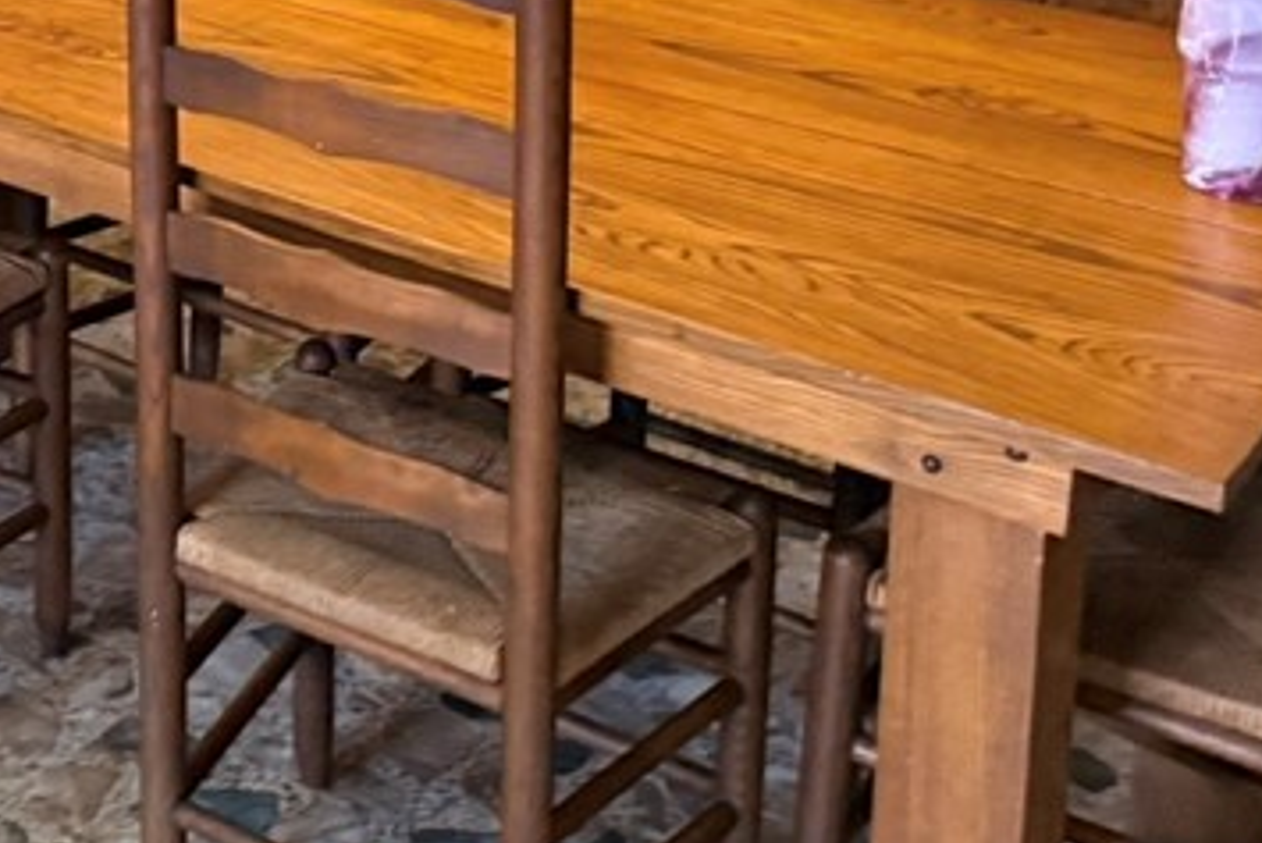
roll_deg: +0.7
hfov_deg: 25.4
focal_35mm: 72
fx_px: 2525
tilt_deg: -6.2
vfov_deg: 17.1
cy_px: -427
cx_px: -231
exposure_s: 1/40
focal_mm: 6.76
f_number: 1.78
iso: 1000
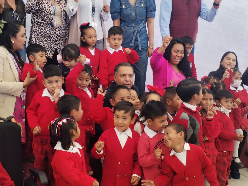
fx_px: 437
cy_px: 93
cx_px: 124
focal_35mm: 61
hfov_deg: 31.7
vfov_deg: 24.0
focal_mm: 4.75
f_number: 1.8
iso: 100
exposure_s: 1/177
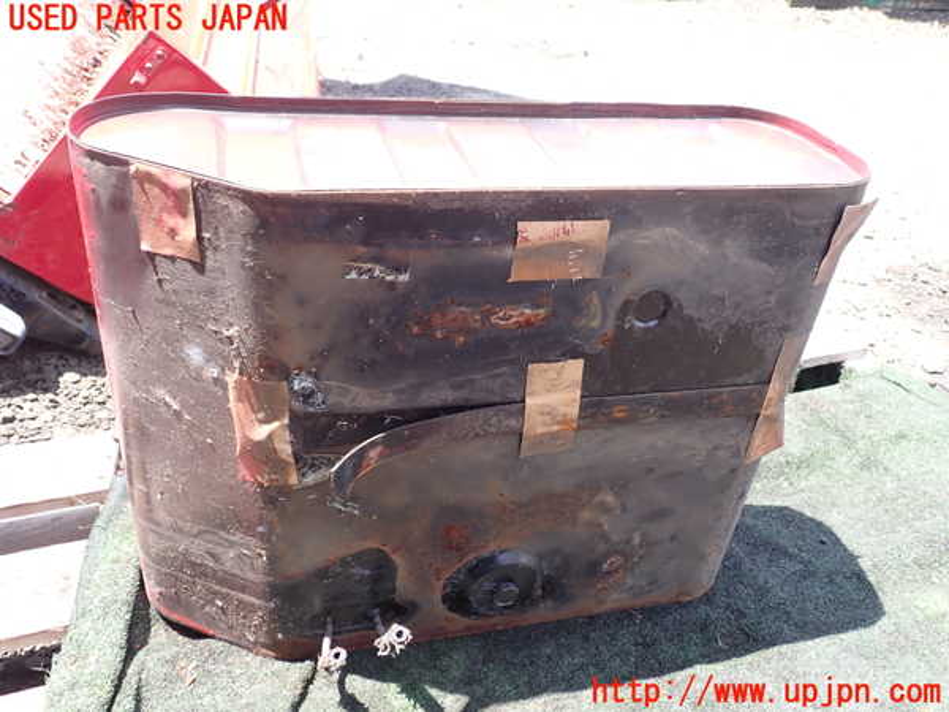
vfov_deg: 46.8
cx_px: 474
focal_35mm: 30
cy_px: 356
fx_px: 822
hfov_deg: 60.0
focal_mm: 5.4
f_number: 3.2
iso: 100
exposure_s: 1/125
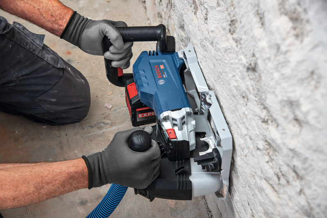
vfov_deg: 19.4
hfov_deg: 28.8
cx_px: 164
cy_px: 109
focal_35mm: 70
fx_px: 636
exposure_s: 1/160
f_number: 7.1
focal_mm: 70
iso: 200
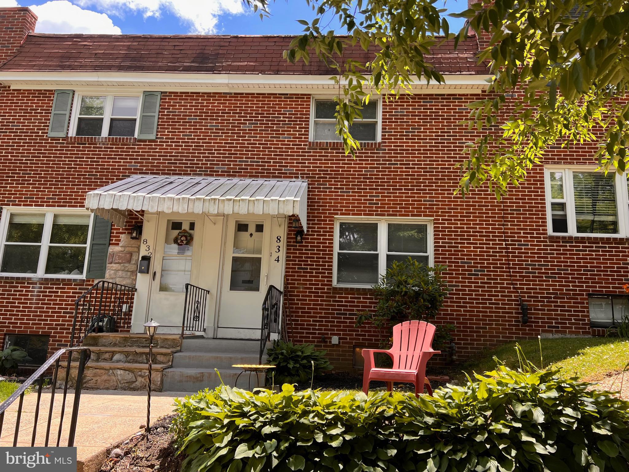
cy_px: 236
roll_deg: -1.8
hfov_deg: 67.3
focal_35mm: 26
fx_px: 472
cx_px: 314
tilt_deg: +11.4
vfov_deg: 53.1
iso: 50
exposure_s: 1/873
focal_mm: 5.7
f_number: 1.5
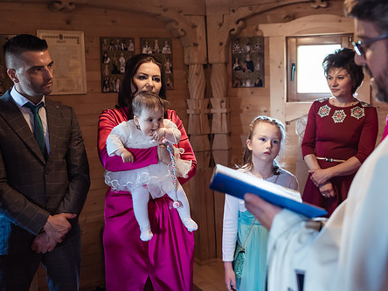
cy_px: 133
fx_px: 493
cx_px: 214
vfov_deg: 32.9
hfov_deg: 42.9
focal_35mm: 44
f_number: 2.8
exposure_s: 1/100
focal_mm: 35
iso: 2000
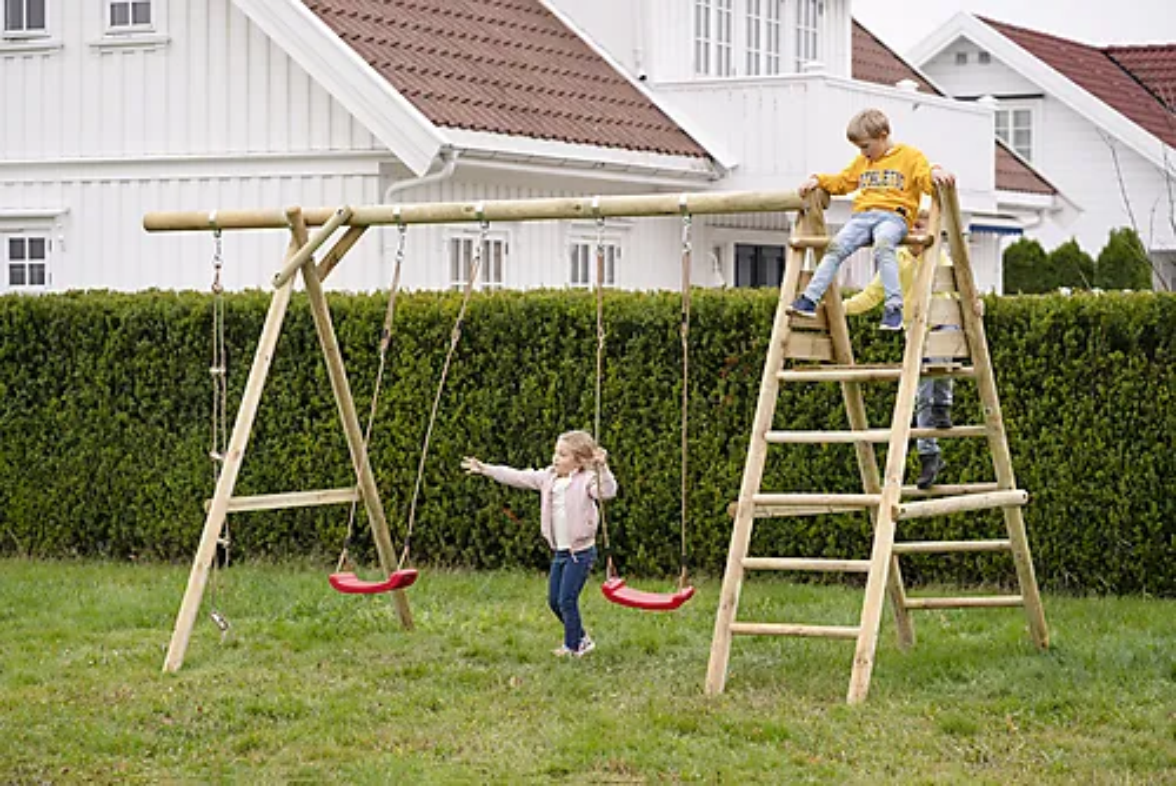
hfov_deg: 23.9
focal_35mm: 85
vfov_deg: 16.1
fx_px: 2778
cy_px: 393
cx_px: 588
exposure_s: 1/640
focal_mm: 85
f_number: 2.8
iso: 500
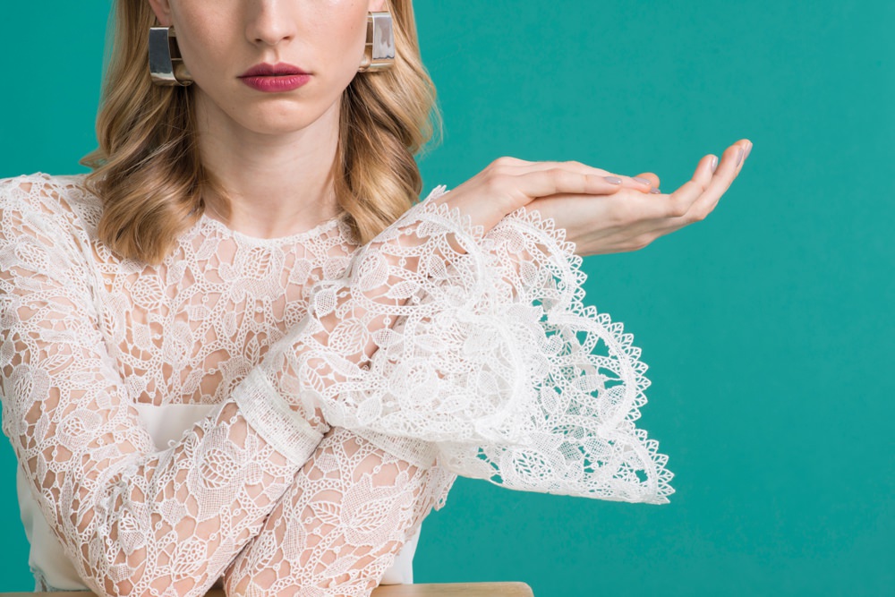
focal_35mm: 85
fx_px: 2113
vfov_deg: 16.1
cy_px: 298
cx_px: 448
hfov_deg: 23.9
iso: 100
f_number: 11
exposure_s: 1/125
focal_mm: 85
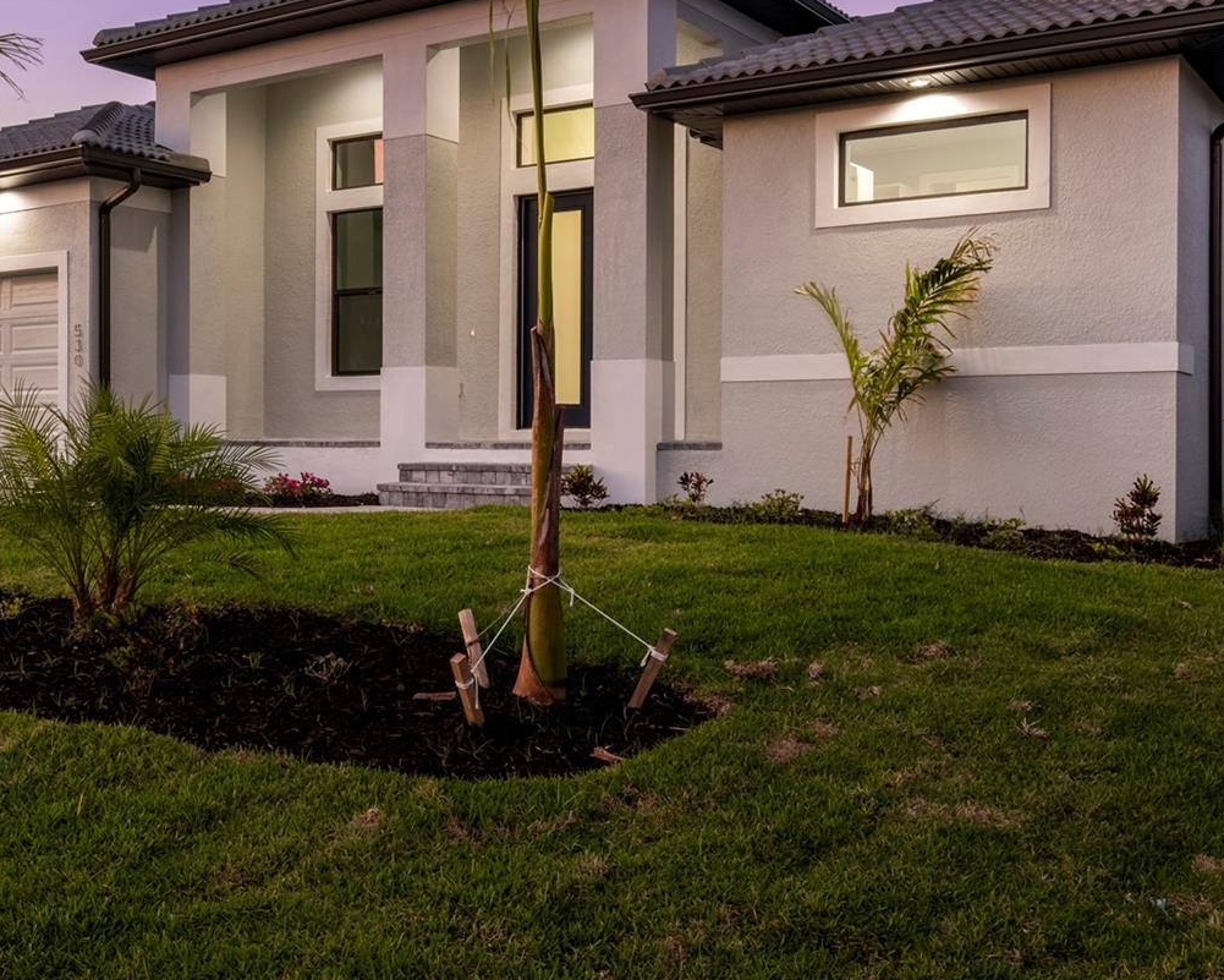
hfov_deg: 46.2
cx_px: 428
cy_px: 360
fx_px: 1413
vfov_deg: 38.0
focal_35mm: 39
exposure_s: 3
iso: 160
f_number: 9
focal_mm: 17.4
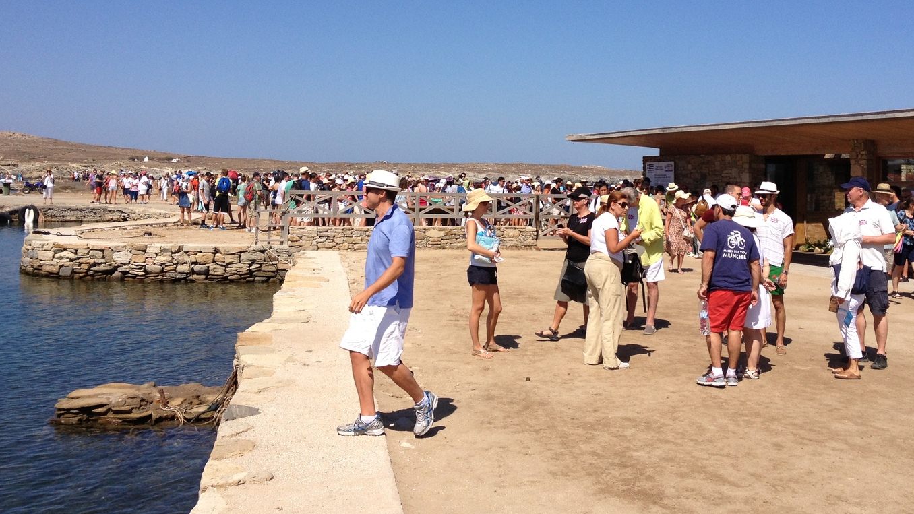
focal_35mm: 45
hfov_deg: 45.3
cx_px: 528
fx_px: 1091
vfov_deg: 26.2
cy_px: 123
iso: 50
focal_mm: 4.28
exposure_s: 1/2632
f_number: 2.4
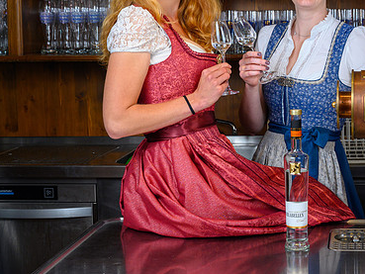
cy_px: 104
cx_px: 283
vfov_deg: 19.9
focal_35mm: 74
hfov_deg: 25.9
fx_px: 781
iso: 800
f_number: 8
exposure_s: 1/60
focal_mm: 49
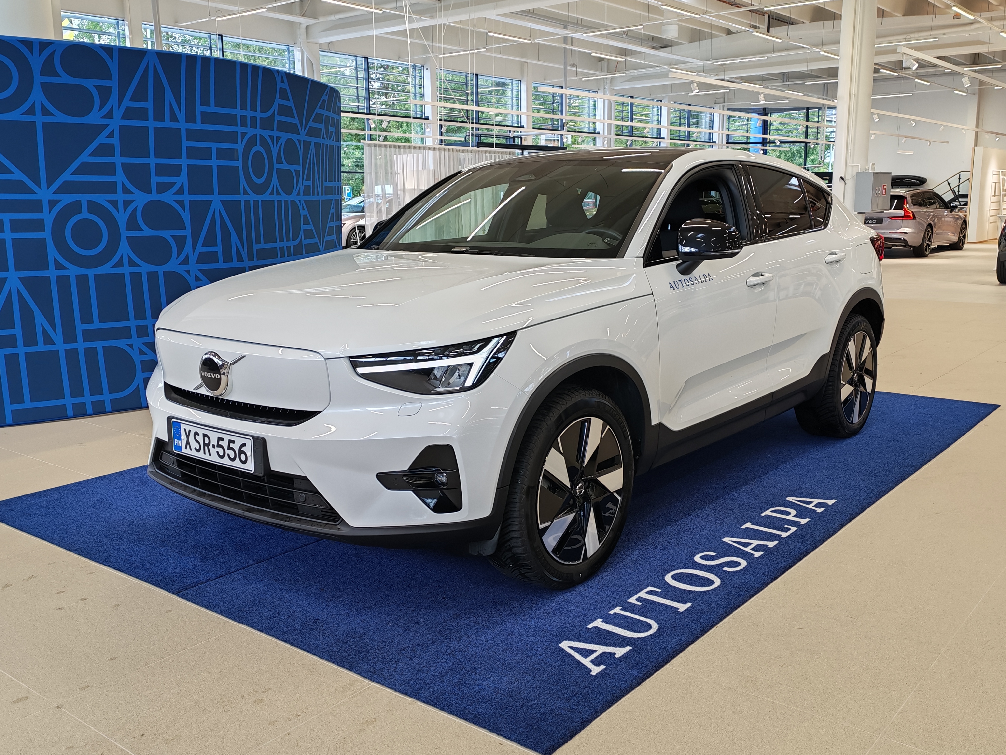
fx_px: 988
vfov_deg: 41.8
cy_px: 378
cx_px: 503
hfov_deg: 54.0
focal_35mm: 34
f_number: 1.9
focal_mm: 6.12
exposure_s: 1/100
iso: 200
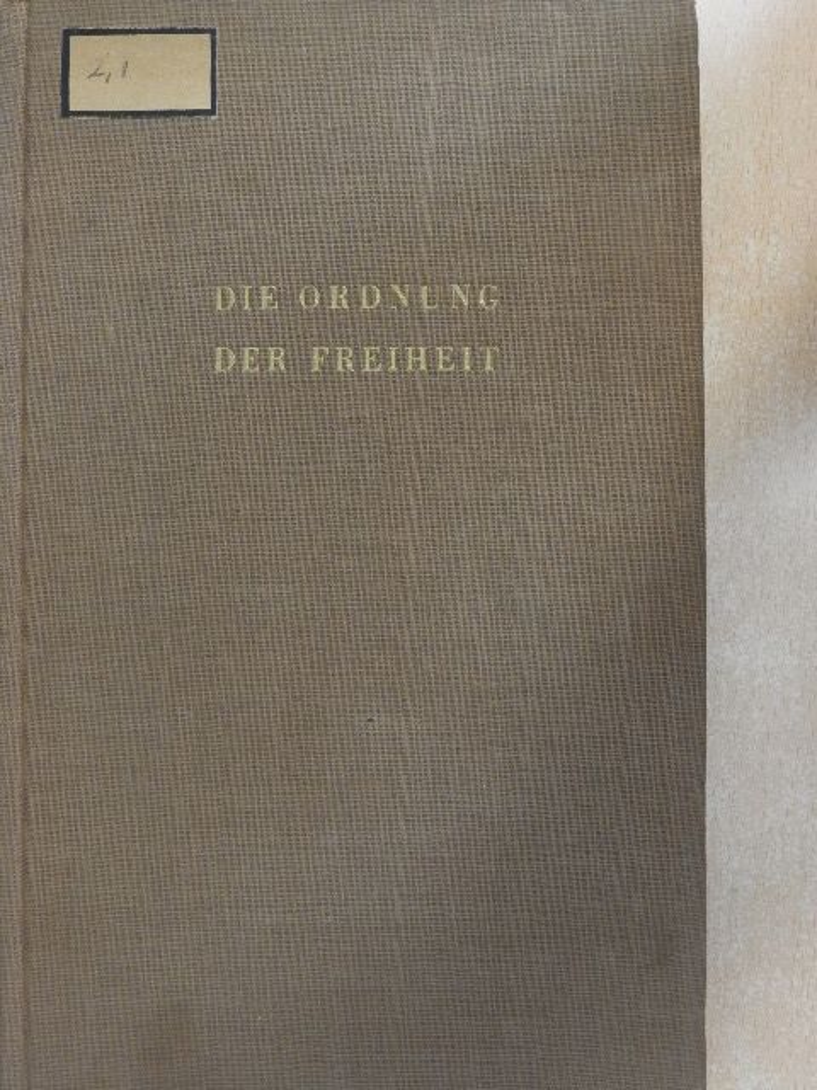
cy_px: 545
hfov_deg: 24.4
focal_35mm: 60
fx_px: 1888
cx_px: 408
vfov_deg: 32.2
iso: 500
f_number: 4.2
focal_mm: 10.7
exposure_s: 1/8
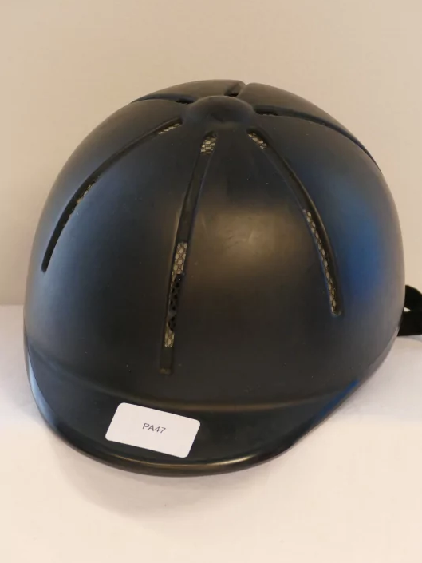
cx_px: 211
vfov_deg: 11.8
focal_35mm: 168
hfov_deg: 8.8
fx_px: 2730
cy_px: 268
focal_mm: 56.08
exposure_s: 1/80
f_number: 3.9
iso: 1600
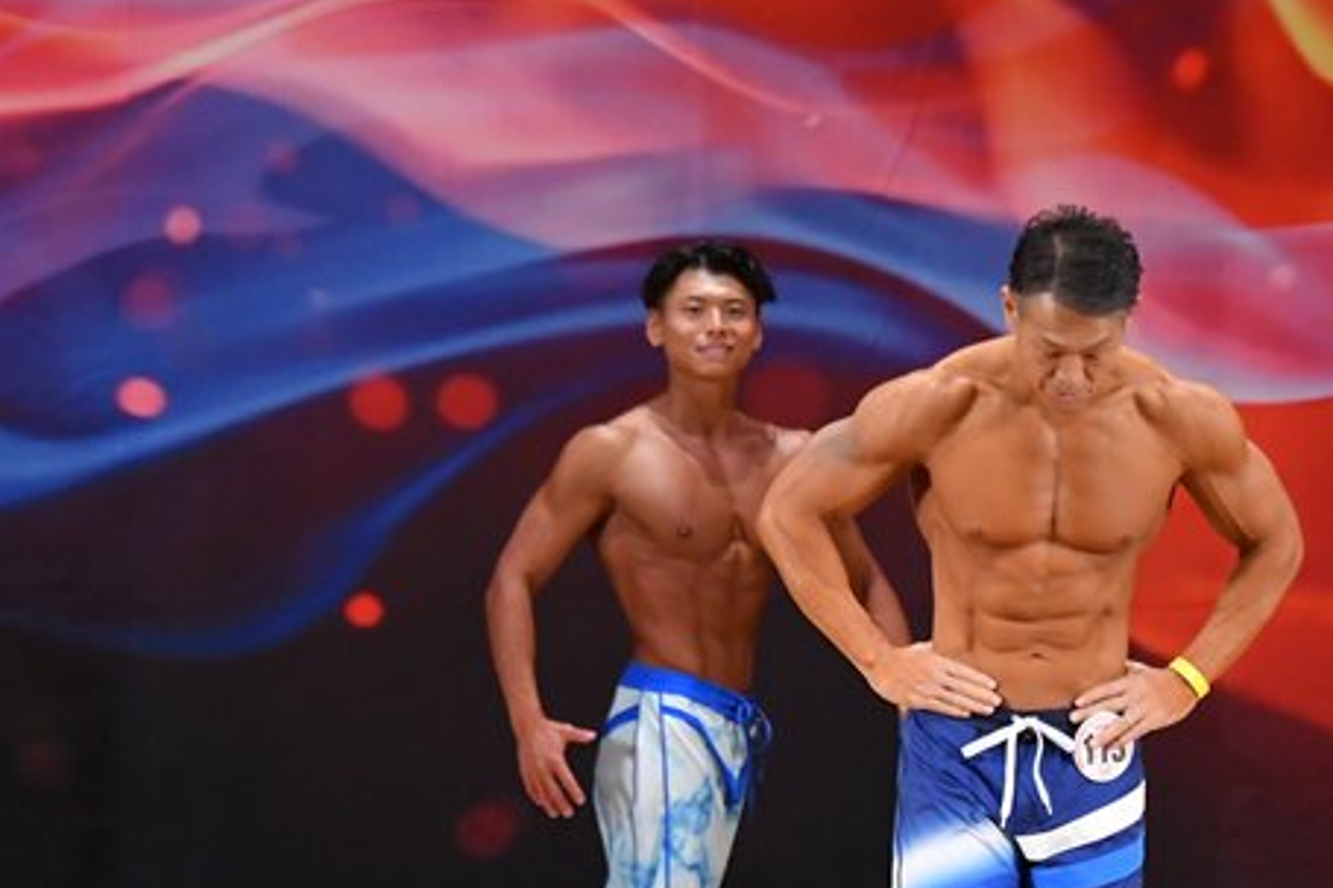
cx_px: 945
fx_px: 13695
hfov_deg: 5.6
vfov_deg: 3.7
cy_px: 727
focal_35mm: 370
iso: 3200
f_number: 5.6
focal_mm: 145
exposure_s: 1/400
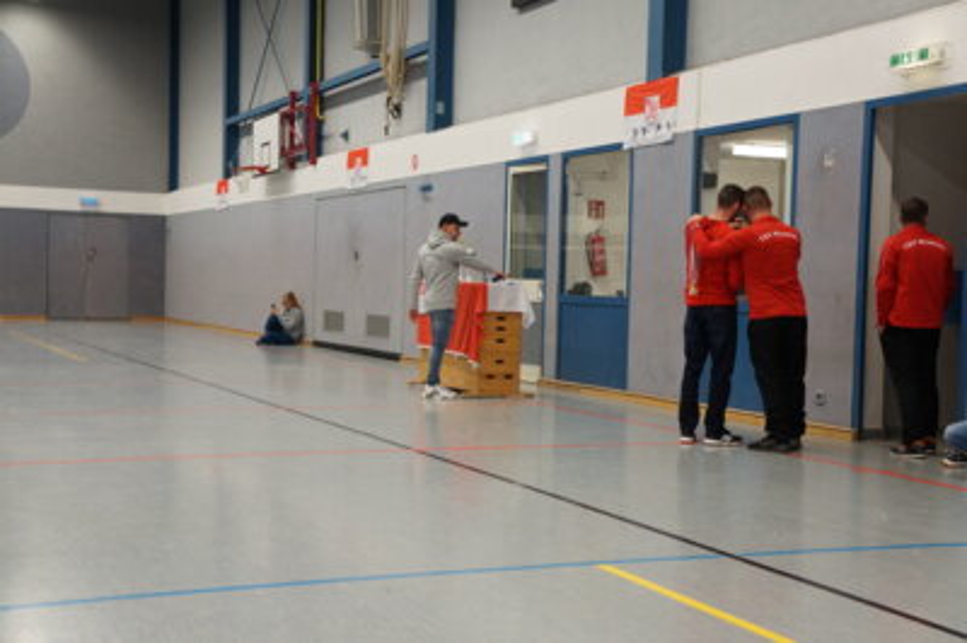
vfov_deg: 26.4
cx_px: 484
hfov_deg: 38.9
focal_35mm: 51
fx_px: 1369
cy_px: 322
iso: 1600
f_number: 7.1
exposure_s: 1/60
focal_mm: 34
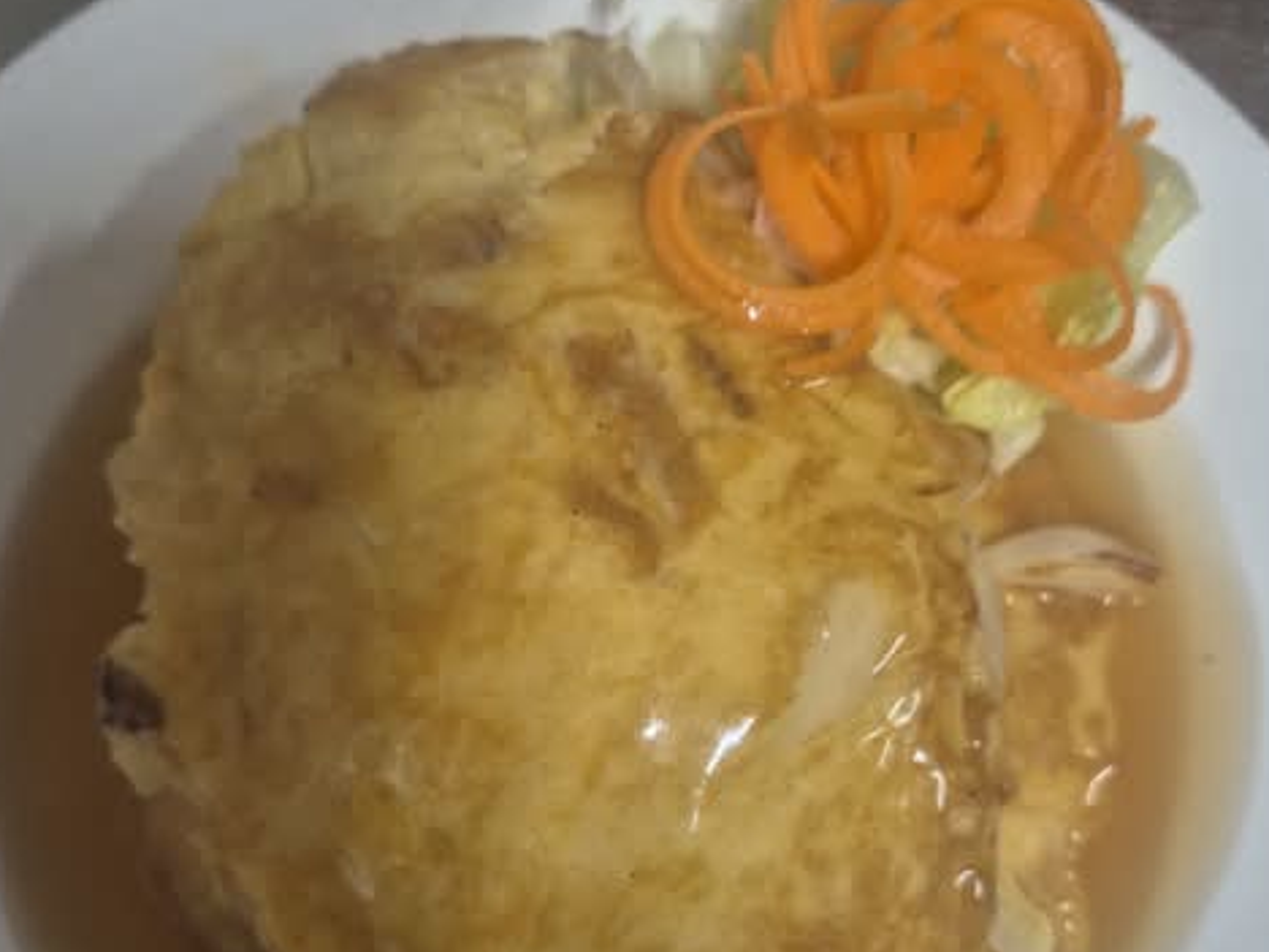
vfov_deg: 39.0
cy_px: 671
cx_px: 621
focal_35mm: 36
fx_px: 1320
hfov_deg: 51.4
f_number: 1.8
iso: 250
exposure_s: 1/100
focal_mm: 5.4
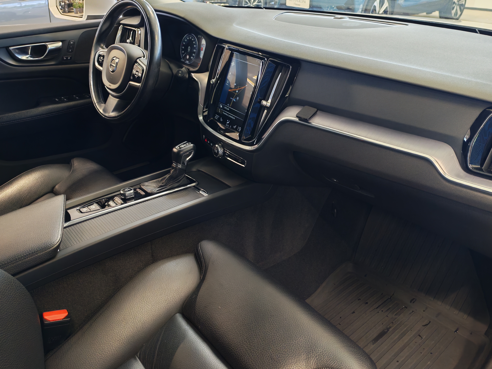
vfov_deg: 46.8
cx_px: 246
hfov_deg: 60.0
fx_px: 426
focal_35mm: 30
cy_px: 184
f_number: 1.9
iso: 740
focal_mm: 6.12
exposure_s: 1/50
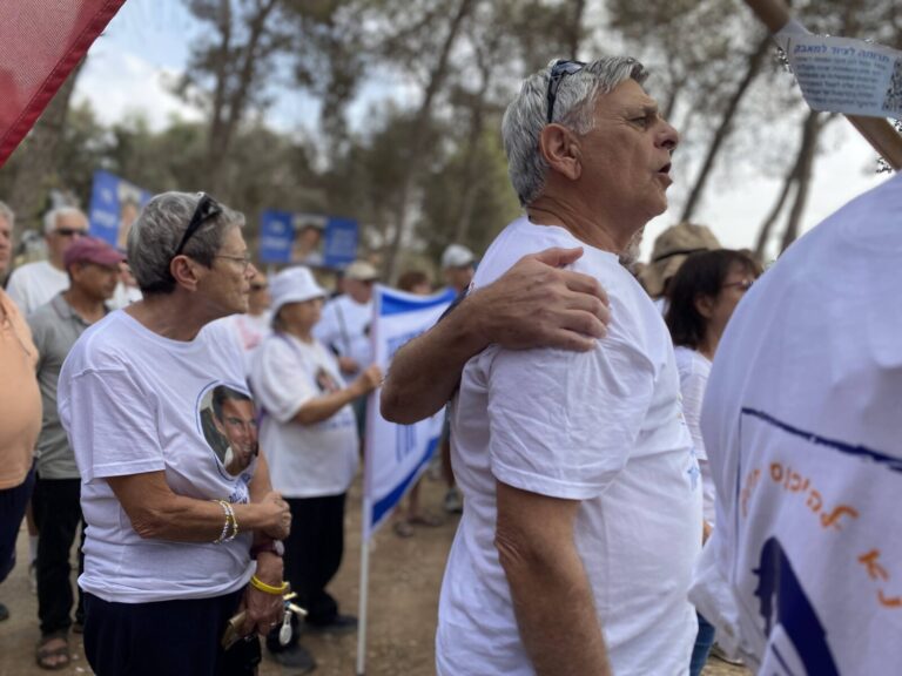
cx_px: 451
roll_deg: -1.6
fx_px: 677
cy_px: 338
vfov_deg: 53.1
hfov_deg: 67.3
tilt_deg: -5.8
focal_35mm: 26
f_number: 1.8
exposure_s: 1/690
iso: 32
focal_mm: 4.25
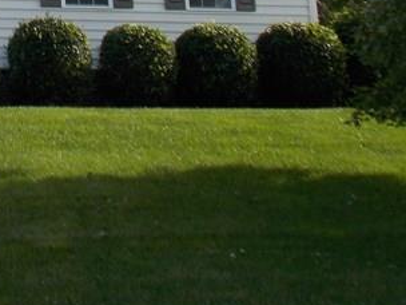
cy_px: -106
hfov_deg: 17.6
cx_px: -191
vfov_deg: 14.0
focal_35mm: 101
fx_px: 1185
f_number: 3.3
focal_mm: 5.3
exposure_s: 1/320
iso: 80
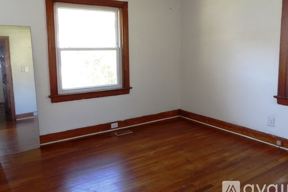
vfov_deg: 43.6
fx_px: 240
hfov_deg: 61.9
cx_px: 146
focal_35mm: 30
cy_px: 88
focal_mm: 5
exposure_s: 1/33
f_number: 3.4
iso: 200
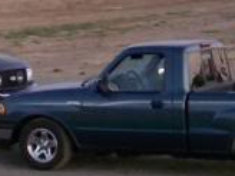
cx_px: -85
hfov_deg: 11.2
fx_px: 1161
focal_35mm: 171
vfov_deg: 8.5
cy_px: -97
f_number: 3.1
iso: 250
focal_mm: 6.3
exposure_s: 1/60
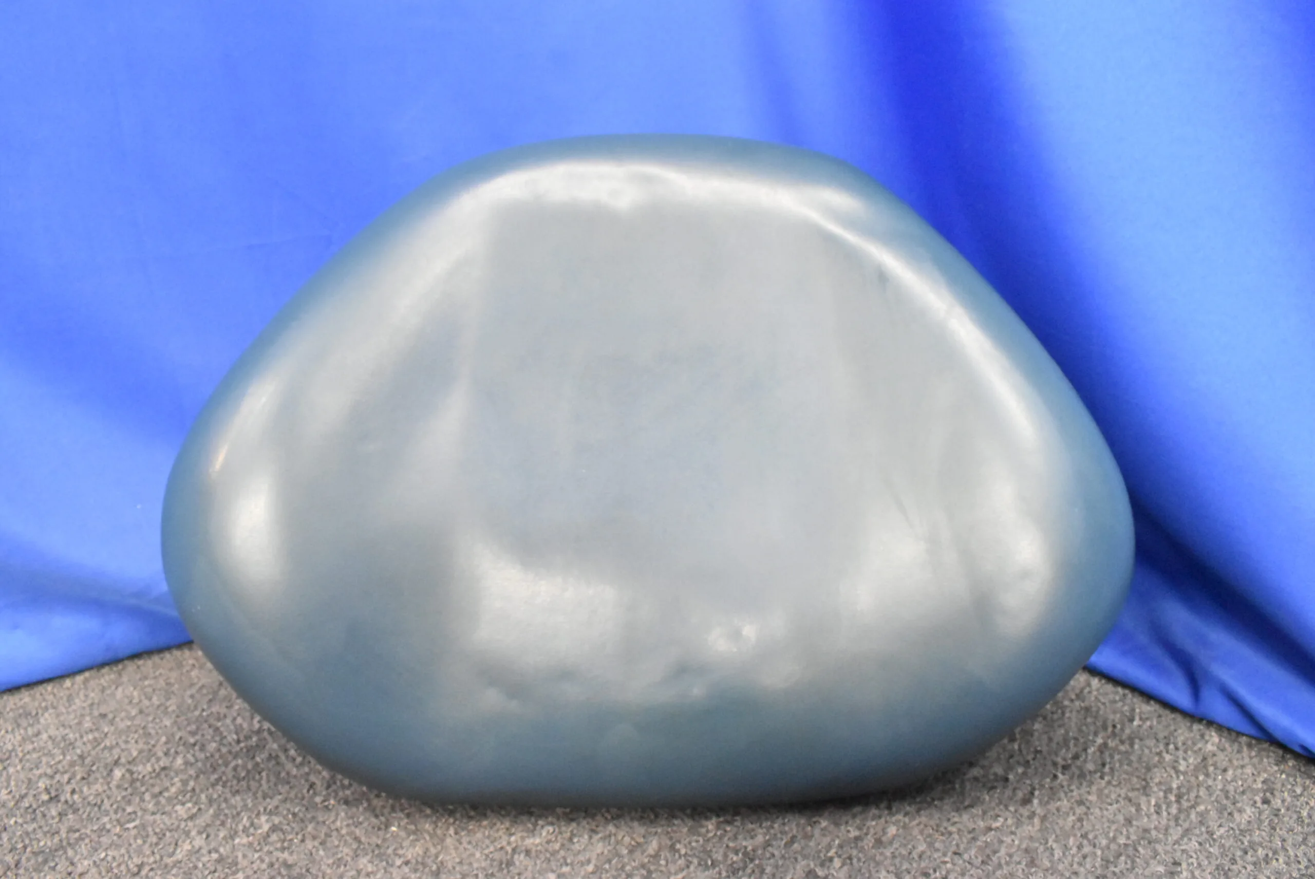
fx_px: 987
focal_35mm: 27
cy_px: 440
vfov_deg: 48.0
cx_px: 658
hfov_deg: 67.3
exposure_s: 1/30
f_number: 8
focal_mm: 18
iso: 7200
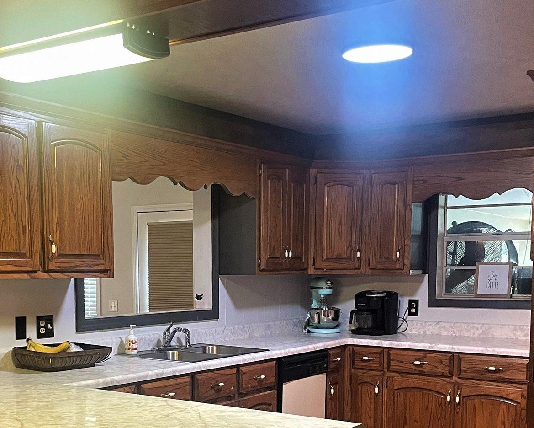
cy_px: 353
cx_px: 226
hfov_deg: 37.2
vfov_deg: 29.5
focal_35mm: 50
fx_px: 790
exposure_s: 1/60
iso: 250
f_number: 1.6
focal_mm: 4.2
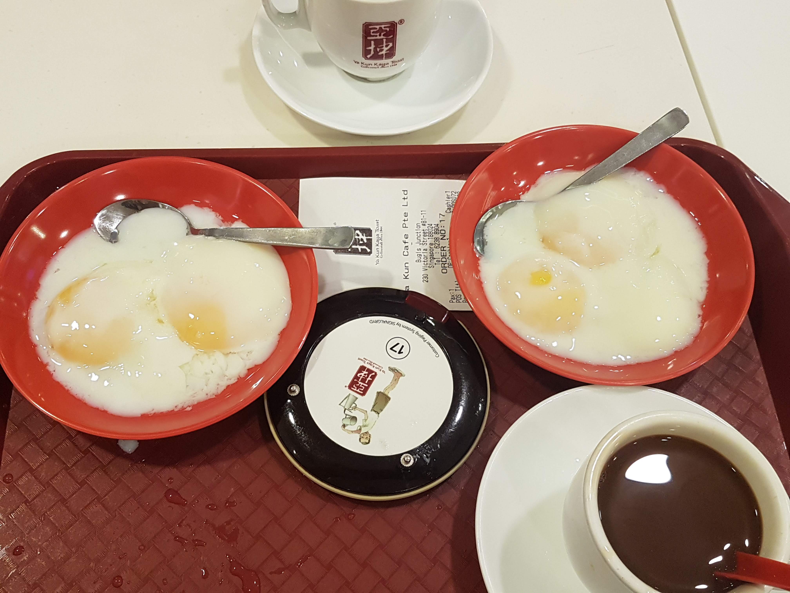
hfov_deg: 67.3
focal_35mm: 26
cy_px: 296
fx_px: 593
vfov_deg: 53.1
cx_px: 395
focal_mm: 4.2
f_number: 1.7
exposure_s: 1/50
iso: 125
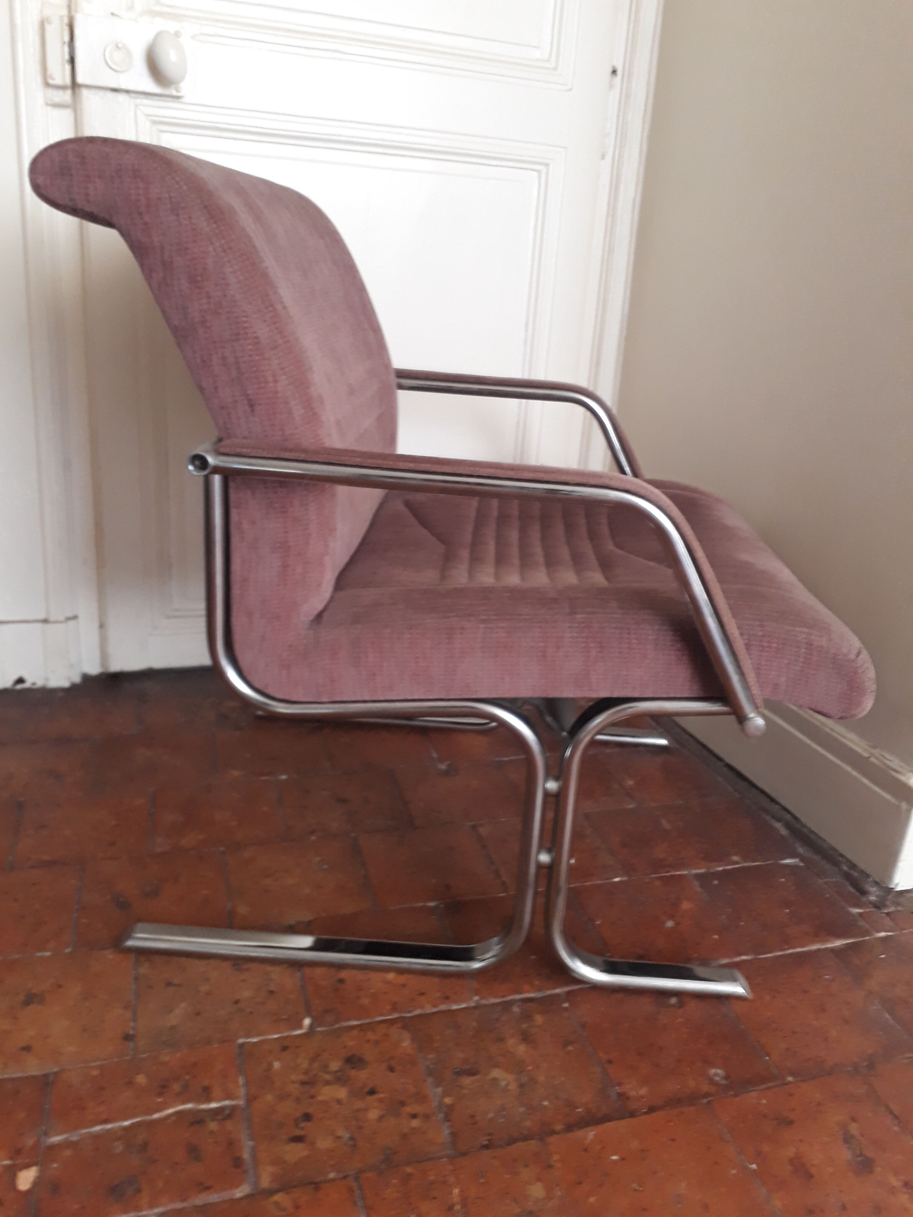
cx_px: 456
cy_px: 608
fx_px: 950
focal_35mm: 27
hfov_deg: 51.4
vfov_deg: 65.3
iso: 250
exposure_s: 1/17
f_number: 1.9
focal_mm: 3.6
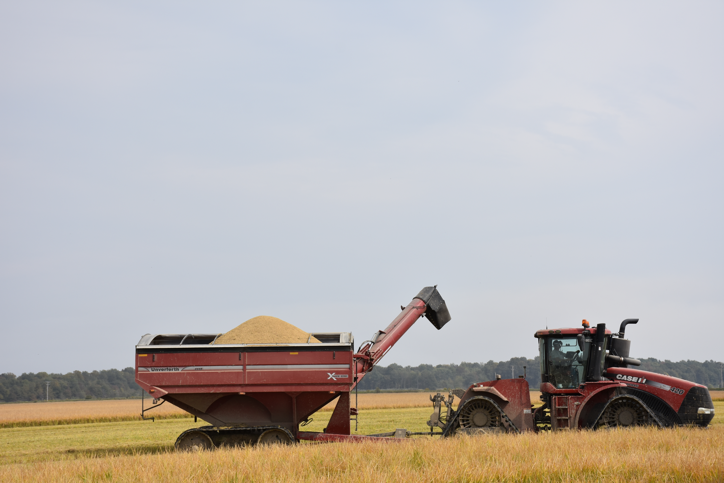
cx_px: 362
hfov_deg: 24.2
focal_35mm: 84
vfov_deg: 16.3
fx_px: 1689
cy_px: 242
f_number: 8
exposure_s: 1/500
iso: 125
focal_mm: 56
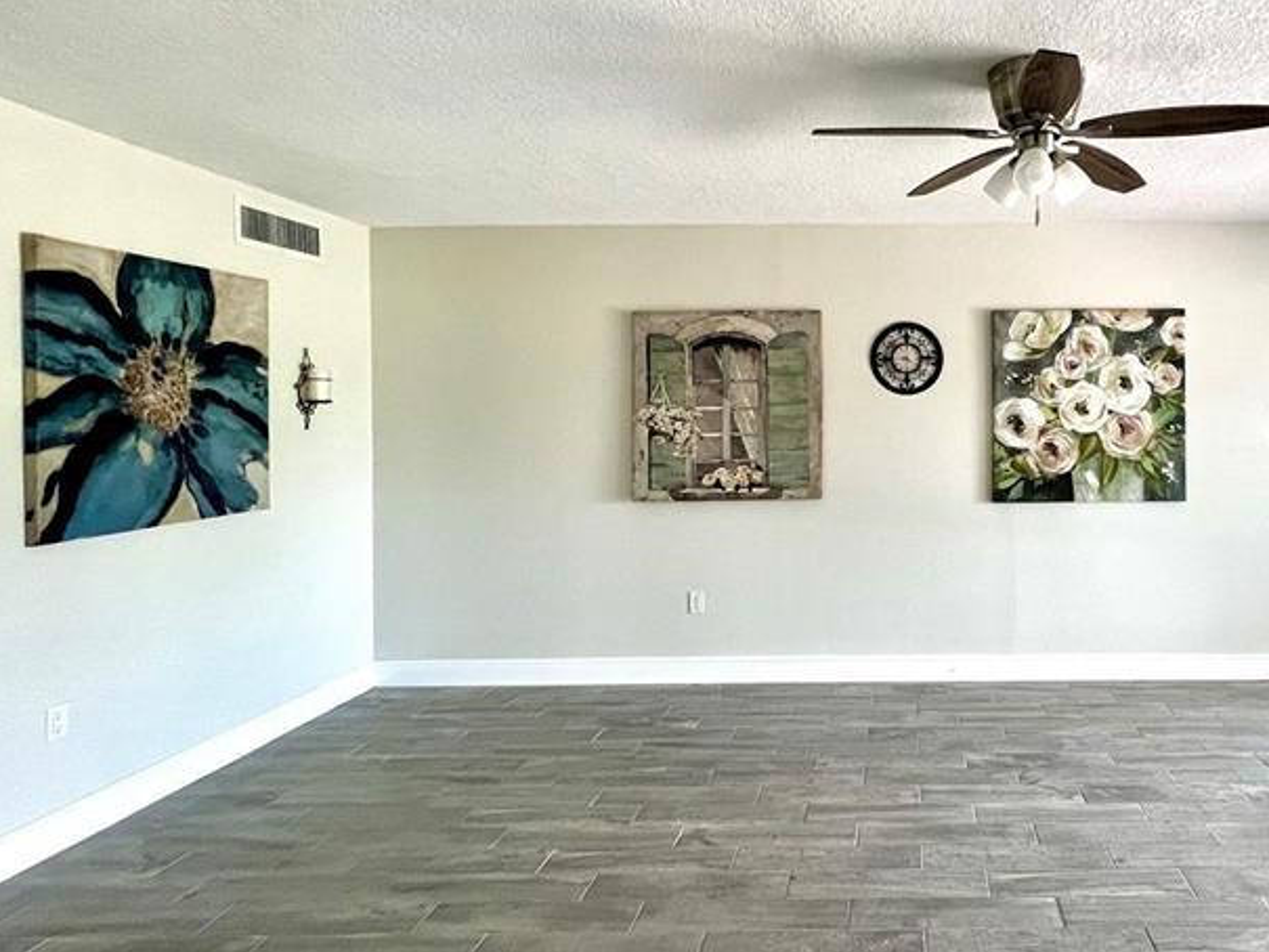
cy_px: 415
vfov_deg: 60.9
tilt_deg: -0.4
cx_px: 904
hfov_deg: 72.6
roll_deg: +0.6
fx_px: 807
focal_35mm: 22
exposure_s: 1/120
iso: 200
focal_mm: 1.57
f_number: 1.8
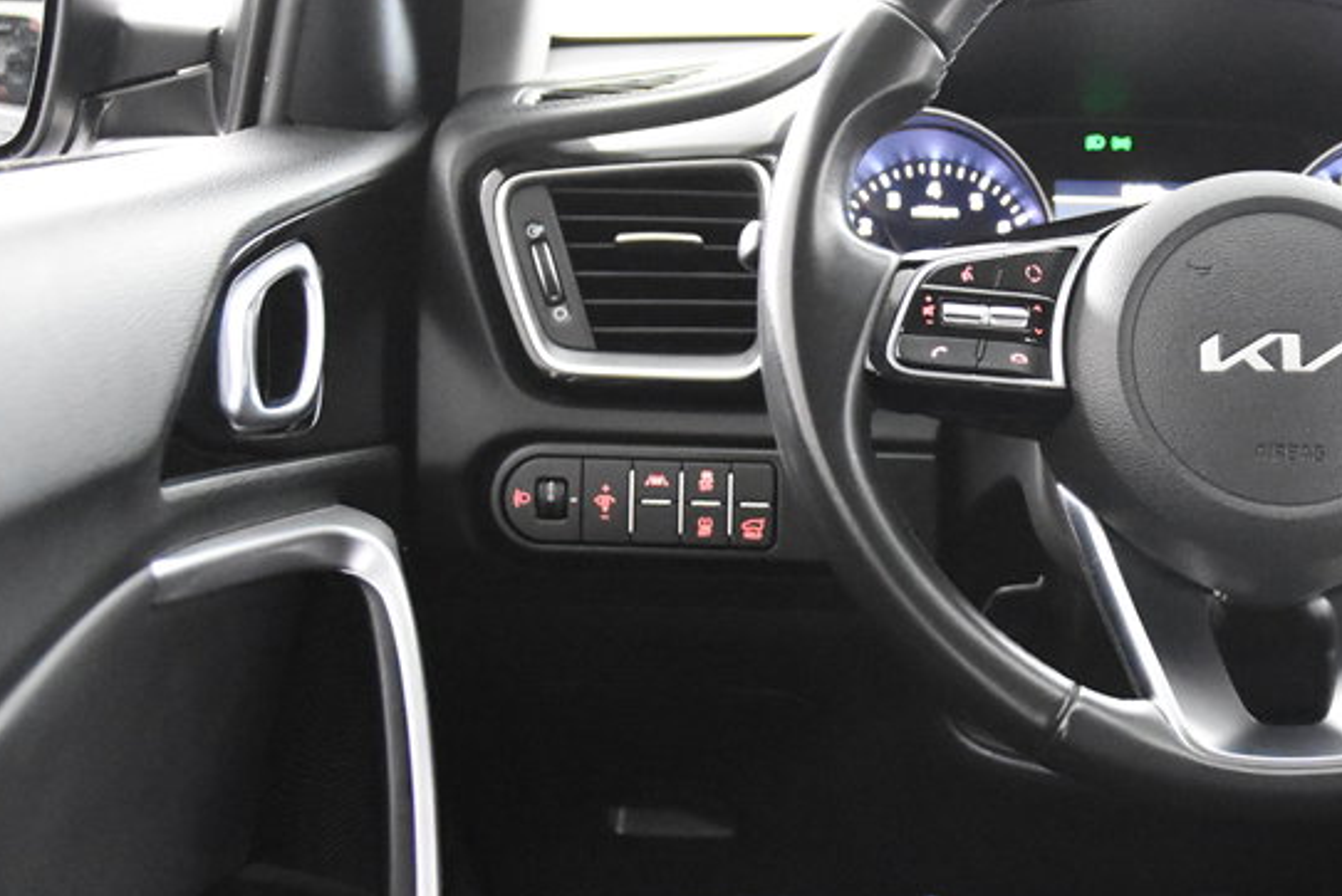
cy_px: 640
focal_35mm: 68
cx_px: 1154
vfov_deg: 19.9
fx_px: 2536
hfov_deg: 28.7
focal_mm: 24
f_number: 3
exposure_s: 1/40
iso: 9000
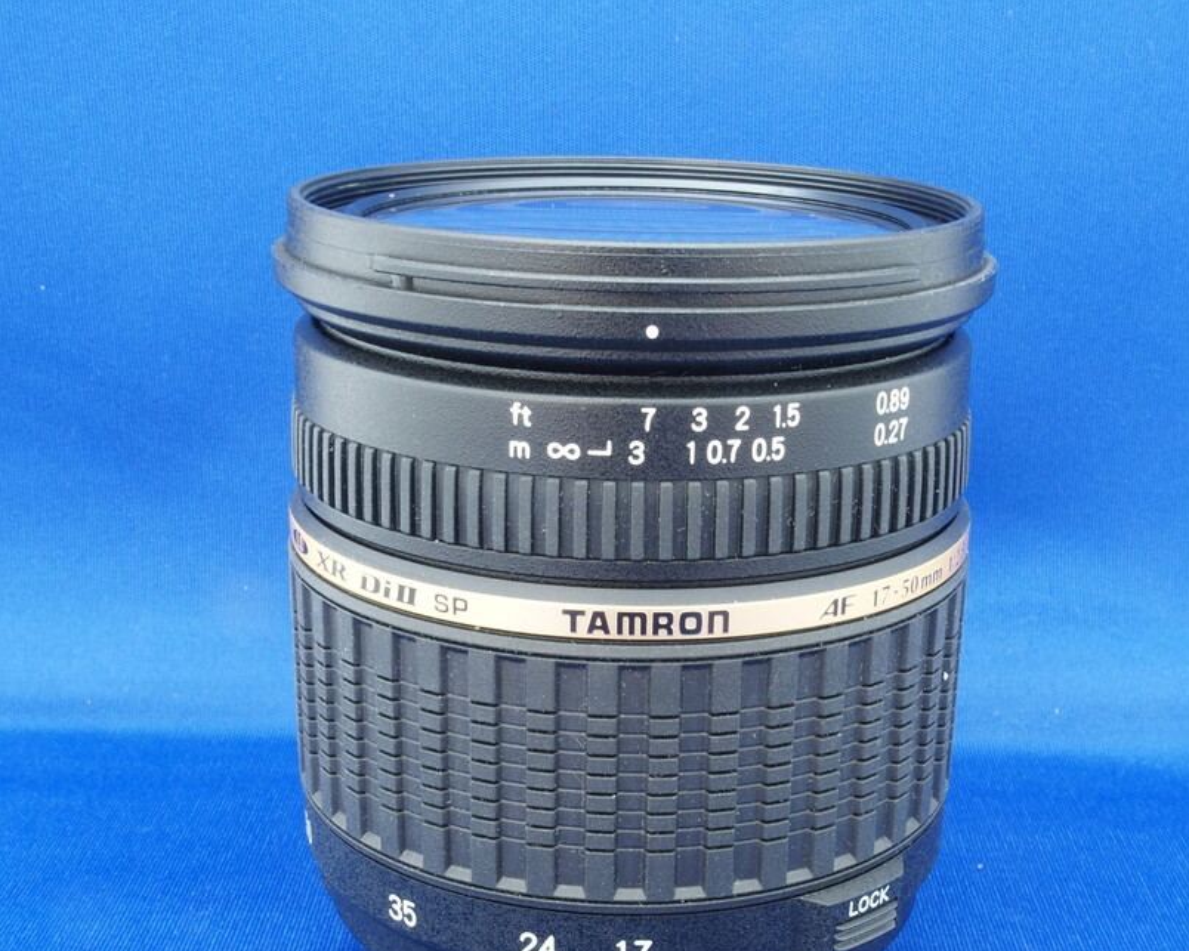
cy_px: 663
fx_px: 1794
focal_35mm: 51
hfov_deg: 36.6
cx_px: 649
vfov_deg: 29.4
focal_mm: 7.4
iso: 100
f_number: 8
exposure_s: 4
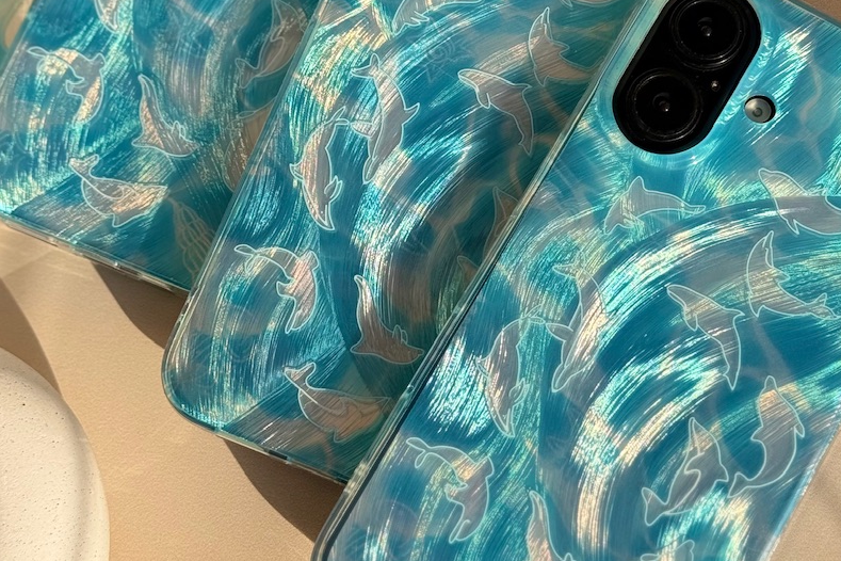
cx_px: 510
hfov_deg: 25.0
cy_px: 162
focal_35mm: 81
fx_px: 1892
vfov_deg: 16.8
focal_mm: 6.76
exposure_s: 1/3891
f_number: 1.78
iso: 80
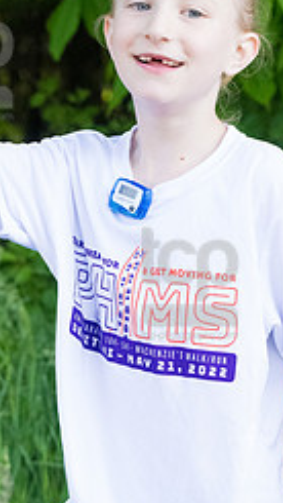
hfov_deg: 6.0
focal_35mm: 202
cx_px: 190
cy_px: 283
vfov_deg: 10.7
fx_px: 2692
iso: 4000
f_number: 5.6
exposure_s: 1/1600
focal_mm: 70
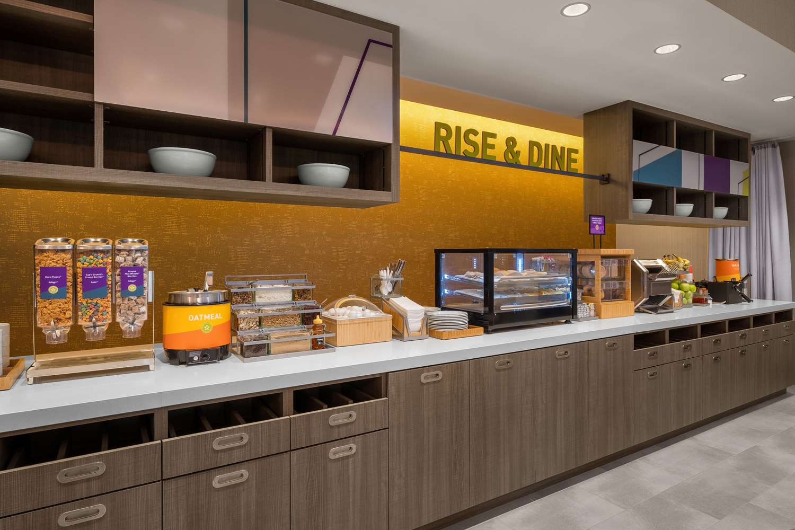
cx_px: 398
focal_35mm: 20
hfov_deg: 84.0
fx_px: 442
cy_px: 265
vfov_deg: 61.9
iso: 400
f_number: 8
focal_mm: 13.2
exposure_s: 1/15
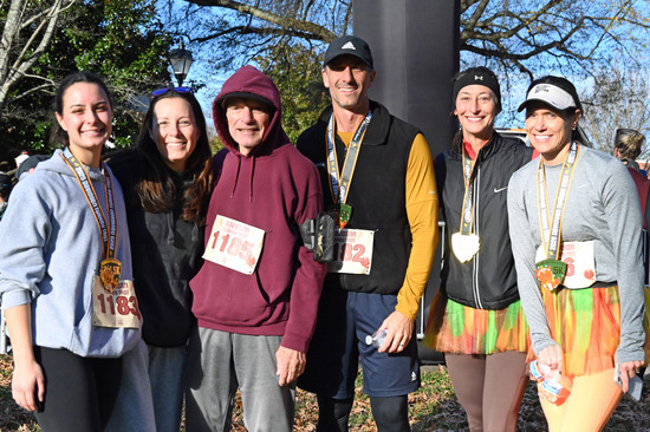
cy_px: 216
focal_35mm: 50
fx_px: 902
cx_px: 325
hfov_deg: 39.6
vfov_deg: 27.0
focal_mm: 50
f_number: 7.1
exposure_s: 1/6400
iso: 5000
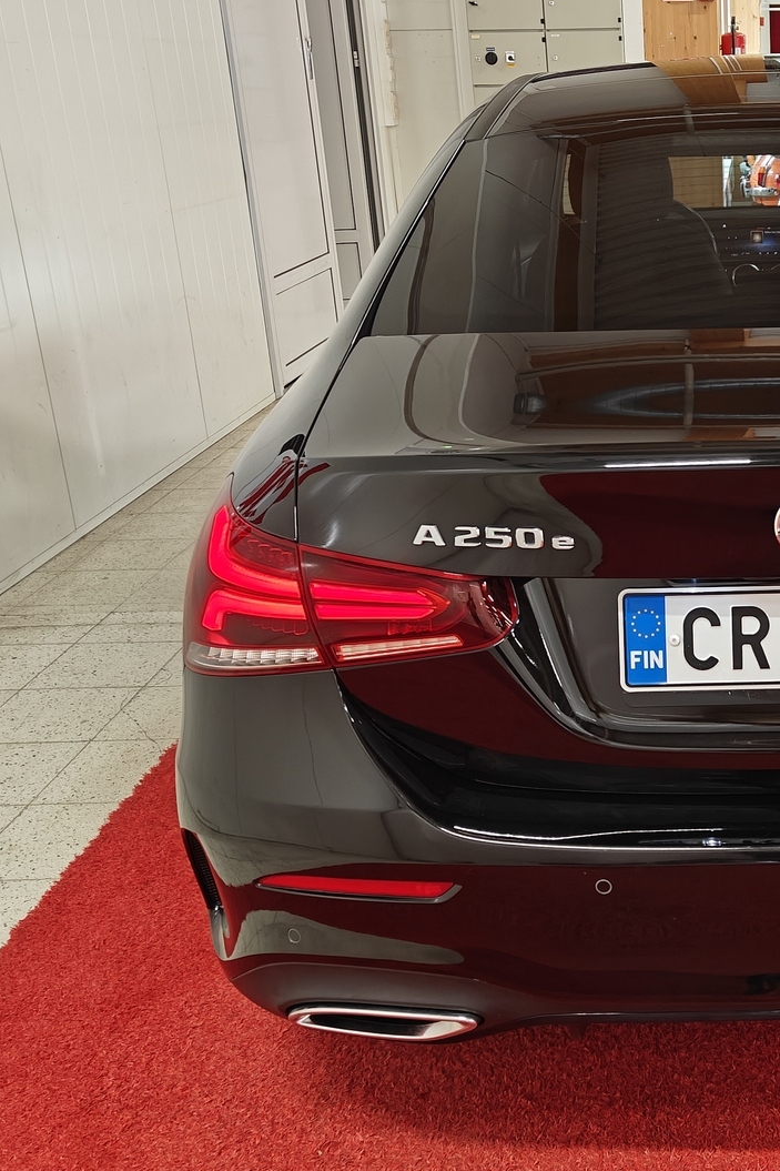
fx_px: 1430
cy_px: 598
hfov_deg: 28.6
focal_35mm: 44
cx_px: 780
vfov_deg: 44.5
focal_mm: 5.59
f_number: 1.8
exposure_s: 1/60
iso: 100
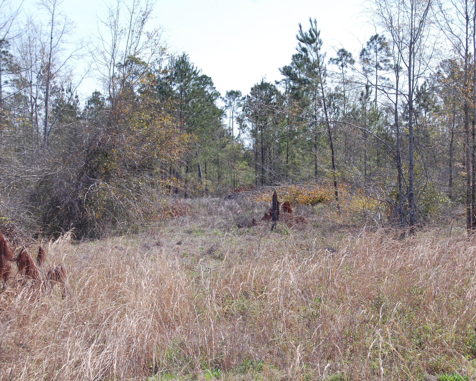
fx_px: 1318
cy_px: 190
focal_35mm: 94
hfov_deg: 20.5
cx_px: 273
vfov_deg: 16.4
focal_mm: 55
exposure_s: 1/320
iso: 200
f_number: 9
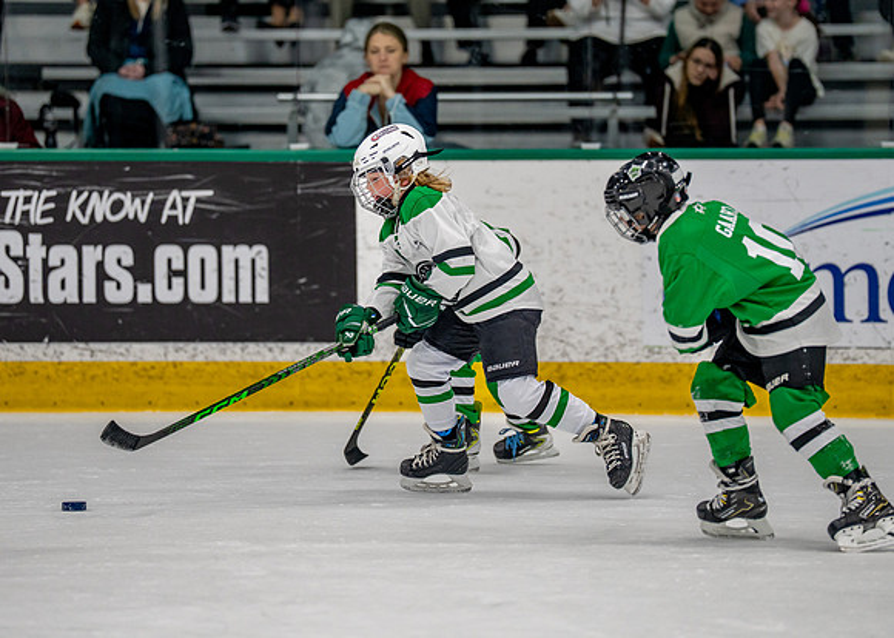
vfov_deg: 5.5
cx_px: 441
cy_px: 248
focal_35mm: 262
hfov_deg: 7.7
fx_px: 6663
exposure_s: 1/1250
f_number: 2.8
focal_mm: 200
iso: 1000
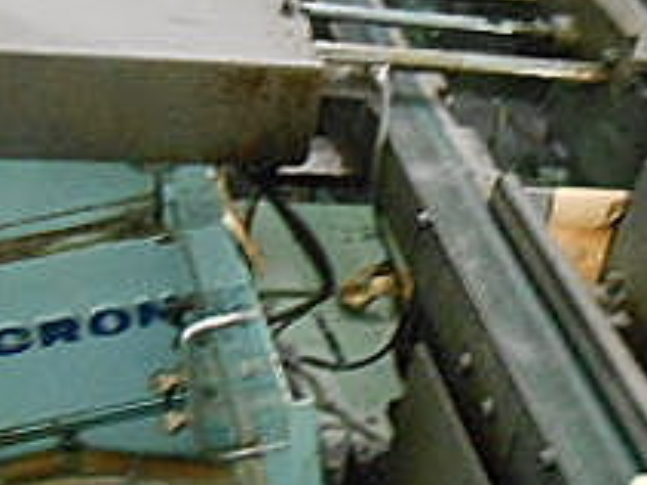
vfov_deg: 18.6
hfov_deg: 24.5
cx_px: 463
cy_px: 255
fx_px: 1476
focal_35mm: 79
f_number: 3.5
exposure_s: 1/15
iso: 800
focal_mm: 4.6
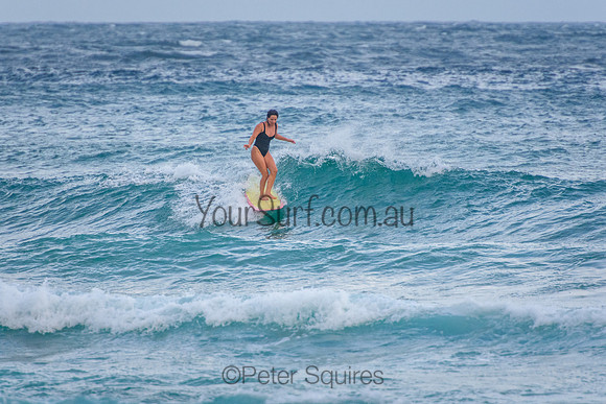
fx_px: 10351
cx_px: 303
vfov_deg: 2.2
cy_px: 202
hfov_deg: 3.4
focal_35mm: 615
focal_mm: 400
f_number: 5.6
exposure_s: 1/1600
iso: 1000
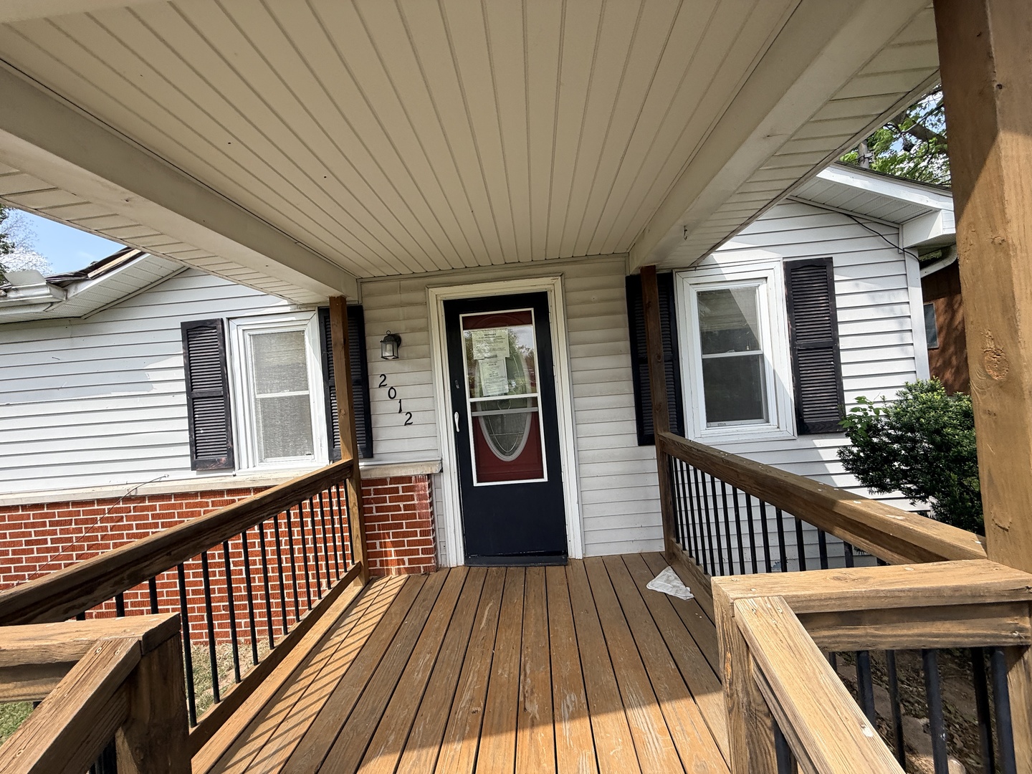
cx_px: 516
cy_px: 387
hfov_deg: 102.1
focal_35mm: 14
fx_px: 417
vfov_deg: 85.7
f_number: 2.2
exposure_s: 1/625
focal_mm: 2.22
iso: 40
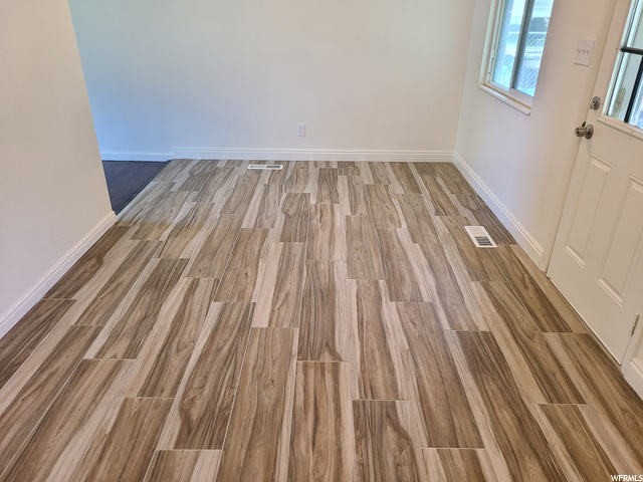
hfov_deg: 67.3
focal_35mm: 26
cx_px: 322
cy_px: 241
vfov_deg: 53.1
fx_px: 483
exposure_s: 1/59
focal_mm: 5.4
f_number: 1.8
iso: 160
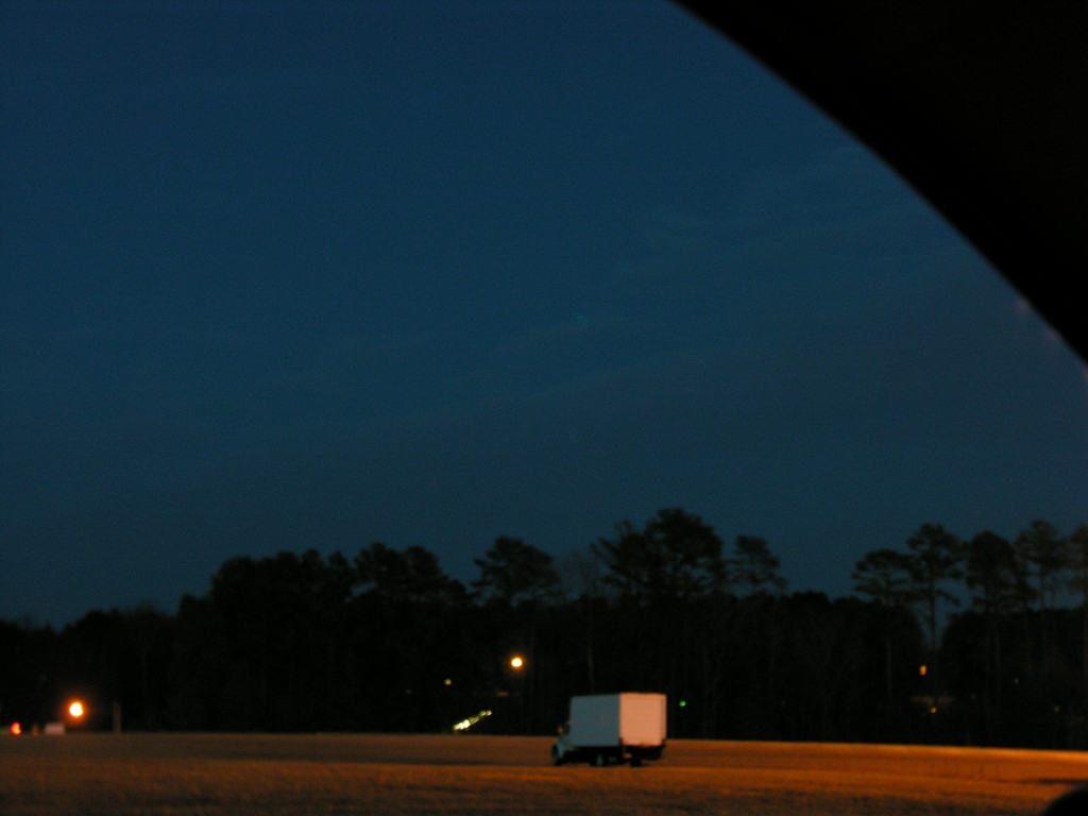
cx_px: 544
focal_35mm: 78
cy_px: 408
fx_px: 2452
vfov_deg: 18.9
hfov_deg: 25.0
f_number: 3.4
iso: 200
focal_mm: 19.8
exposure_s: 2
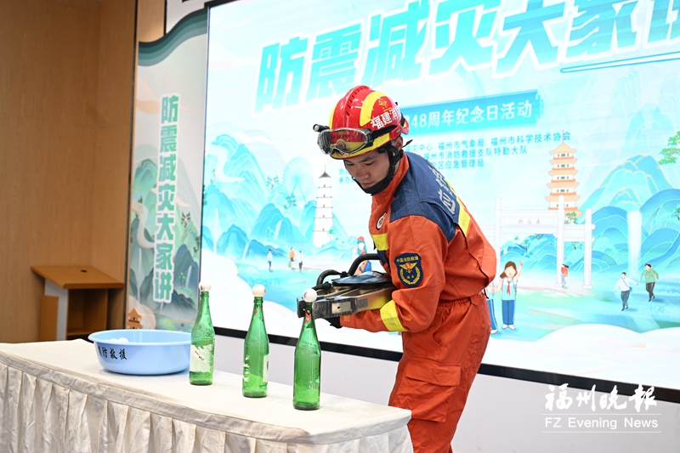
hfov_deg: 48.5
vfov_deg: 33.4
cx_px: 340
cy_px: 226
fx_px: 755
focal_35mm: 40
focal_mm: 40
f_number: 4.5
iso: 1250
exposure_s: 1/100
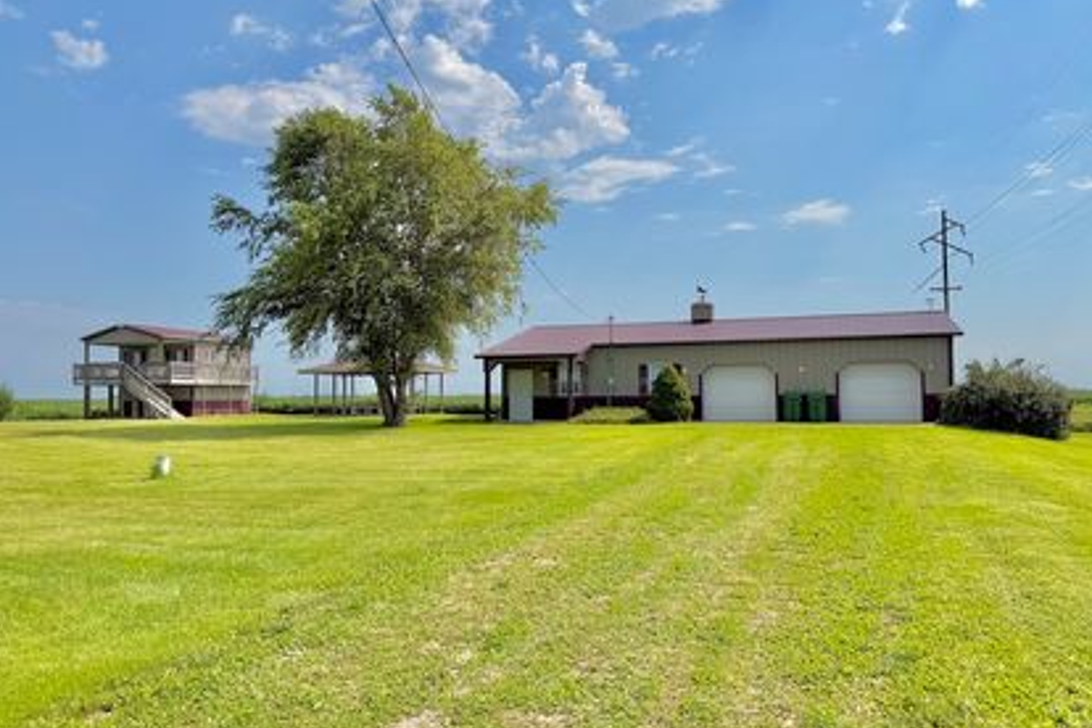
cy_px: 363
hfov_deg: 69.4
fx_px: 789
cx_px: 566
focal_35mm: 26
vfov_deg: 49.6
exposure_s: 1/11905
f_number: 1.78
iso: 80
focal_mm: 6.76
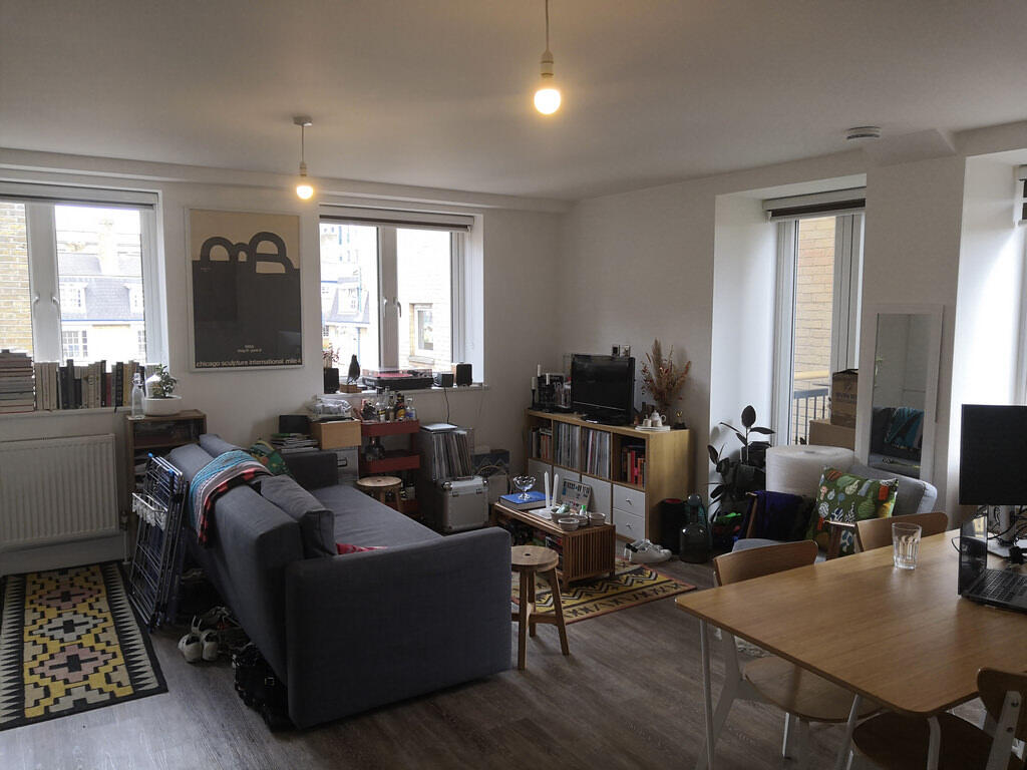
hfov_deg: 65.3
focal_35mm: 27
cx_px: 514
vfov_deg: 51.4
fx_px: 801
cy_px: 385
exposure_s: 1/90
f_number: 1.8
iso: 100
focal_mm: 3.95
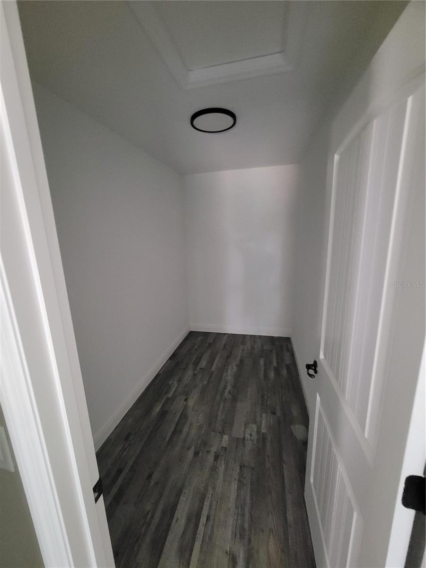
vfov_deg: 106.2
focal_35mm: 13
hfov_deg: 89.9
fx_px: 213
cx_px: 213
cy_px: 284
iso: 1250
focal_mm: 2.2
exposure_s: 1/24
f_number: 2.2
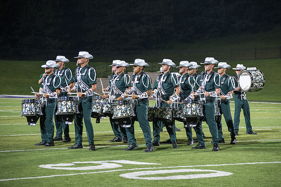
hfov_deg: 15.4
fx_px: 1036
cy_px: 92
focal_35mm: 133
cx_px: 147
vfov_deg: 10.3
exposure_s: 1/160
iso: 2500
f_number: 4.8
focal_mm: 125
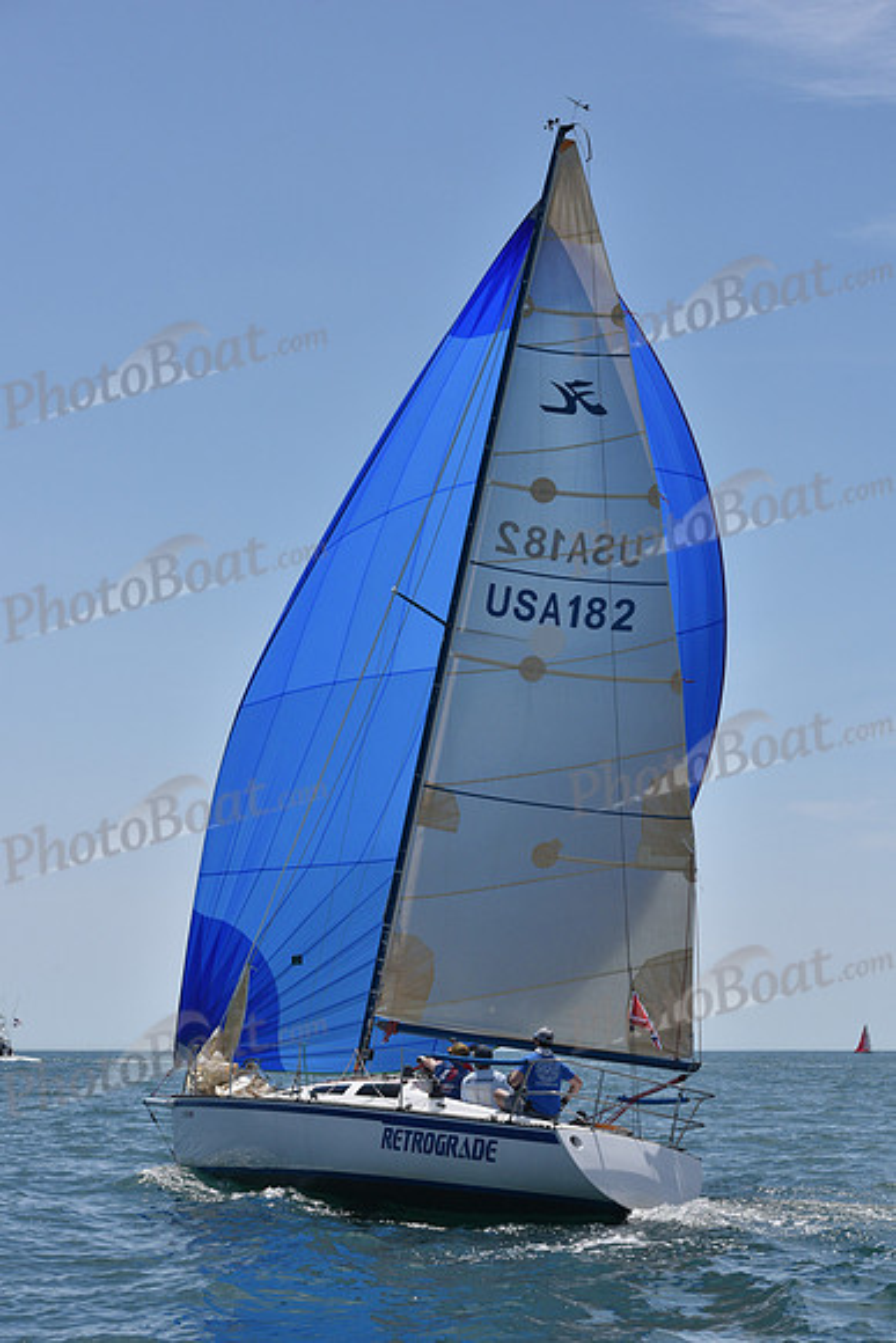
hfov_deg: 18.2
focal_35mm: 75
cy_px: 672
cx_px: 448
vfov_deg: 27.0
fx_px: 2798
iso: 400
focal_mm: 75
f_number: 9
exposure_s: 1/800
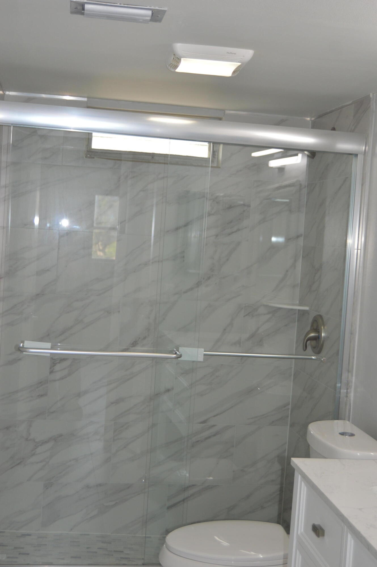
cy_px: 284
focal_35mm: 51
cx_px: 188
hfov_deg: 26.4
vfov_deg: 38.9
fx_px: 803
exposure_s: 1/125
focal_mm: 34
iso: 400
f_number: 4.5
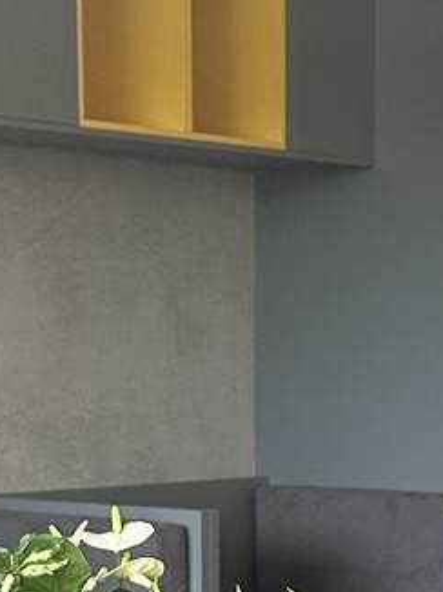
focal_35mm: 151
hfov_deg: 9.8
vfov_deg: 12.6
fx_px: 2580
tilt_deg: -10.2
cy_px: 810
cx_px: 352
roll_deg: -0.4
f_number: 1.78
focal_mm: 6.86
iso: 160
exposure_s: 1/100
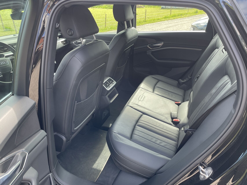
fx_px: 186
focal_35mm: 26
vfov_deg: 53.1
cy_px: 92
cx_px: 124
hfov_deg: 67.3
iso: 32
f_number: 1.6
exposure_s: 1/121
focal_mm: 4.2
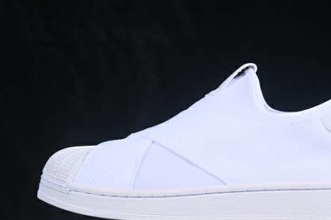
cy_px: 111
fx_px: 1130
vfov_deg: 11.1
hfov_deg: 16.6
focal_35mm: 123
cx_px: 225
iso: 160
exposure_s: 1/80
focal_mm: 50
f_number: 8
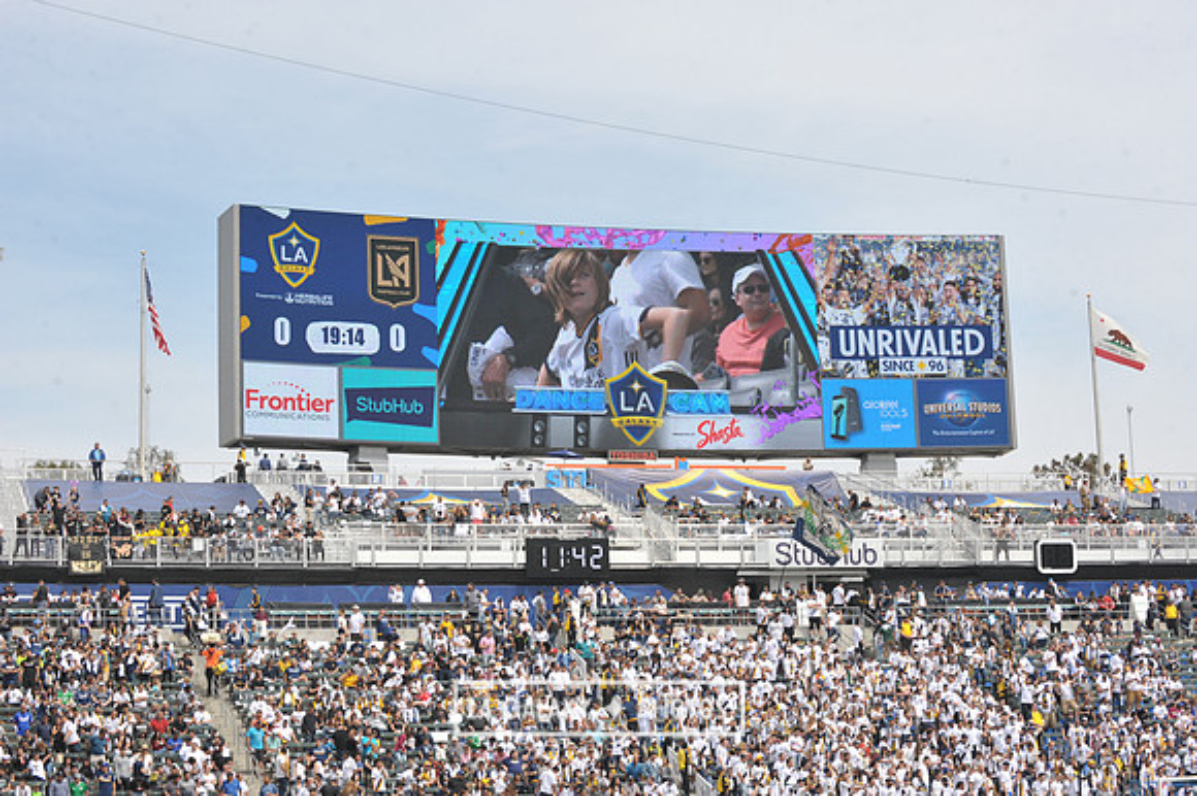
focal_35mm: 75
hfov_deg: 27.0
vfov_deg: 18.2
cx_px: 598
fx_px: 2492
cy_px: 398
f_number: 10
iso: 250
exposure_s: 1/400
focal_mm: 75
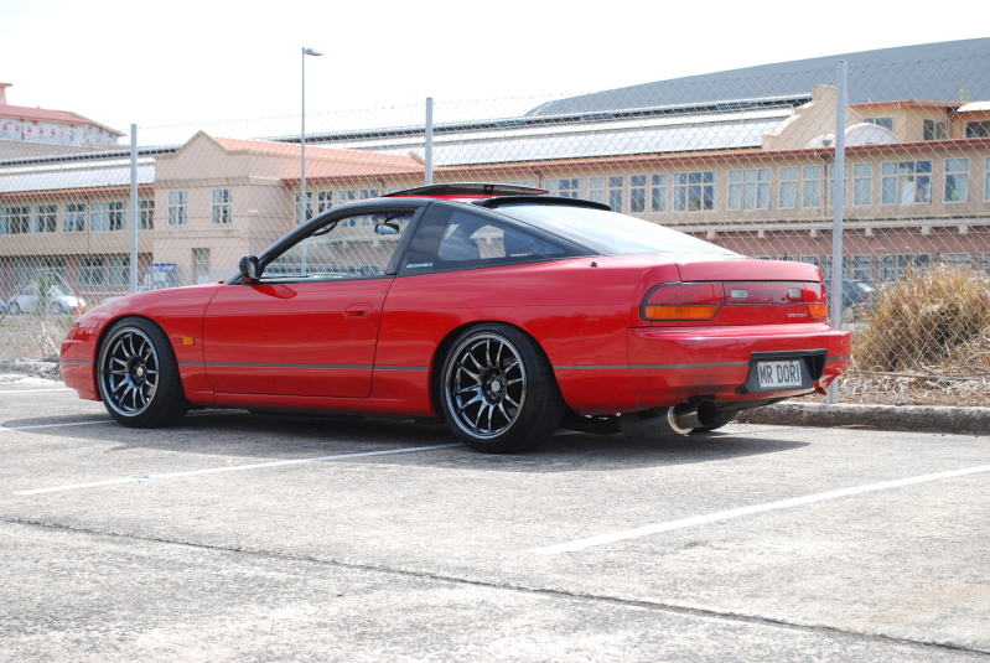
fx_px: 1817
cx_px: 495
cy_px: 332
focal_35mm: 66
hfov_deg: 30.5
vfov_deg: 20.7
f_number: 6.3
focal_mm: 44
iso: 400
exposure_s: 1/800
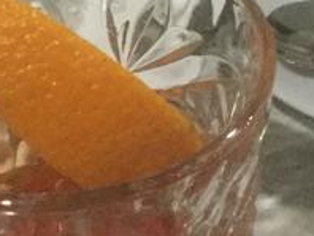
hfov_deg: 12.0
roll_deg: -6.8
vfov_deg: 9.3
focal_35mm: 160
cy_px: 38
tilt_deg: -39.0
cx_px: 411
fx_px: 1453
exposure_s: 1/17
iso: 320
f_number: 2.4
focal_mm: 3.3
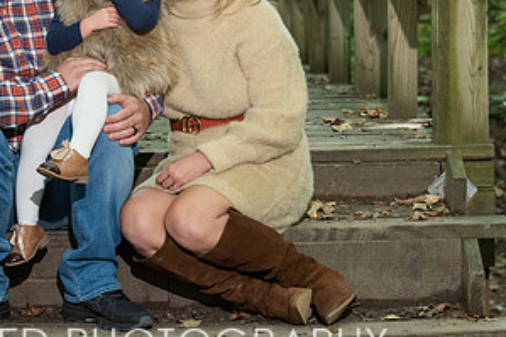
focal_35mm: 164
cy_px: 32
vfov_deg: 8.3
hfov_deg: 12.5
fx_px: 2304
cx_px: 206
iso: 640
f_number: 4.5
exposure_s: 1/250
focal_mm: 75
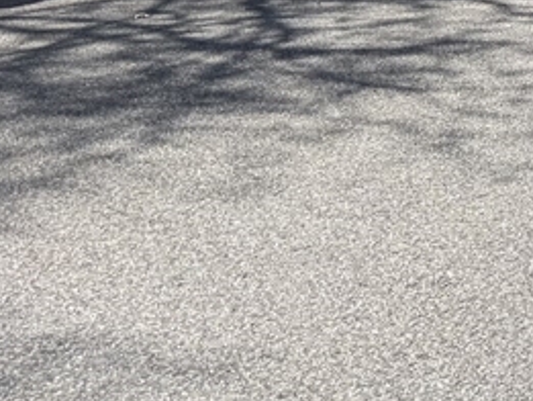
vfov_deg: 13.8
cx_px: 792
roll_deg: +2.2
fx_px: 1448
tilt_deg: +5.7
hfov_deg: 18.5
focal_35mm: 94
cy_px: -356
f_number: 1.78
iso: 80
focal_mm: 6.76
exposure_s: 1/2445
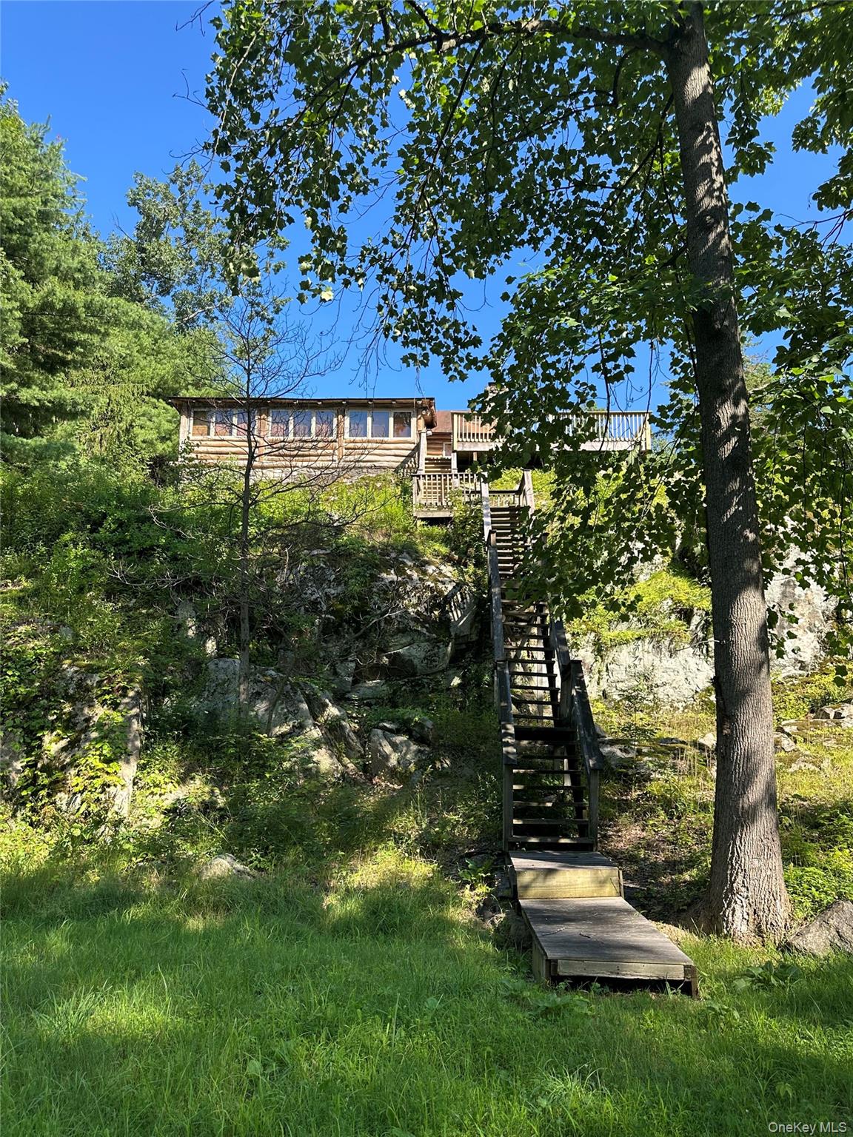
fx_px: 789
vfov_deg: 71.6
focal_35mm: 24
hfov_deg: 56.8
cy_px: 568
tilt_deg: +14.6
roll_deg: -2.2
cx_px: 426
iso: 80
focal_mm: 6.86
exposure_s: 1/989
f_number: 1.78
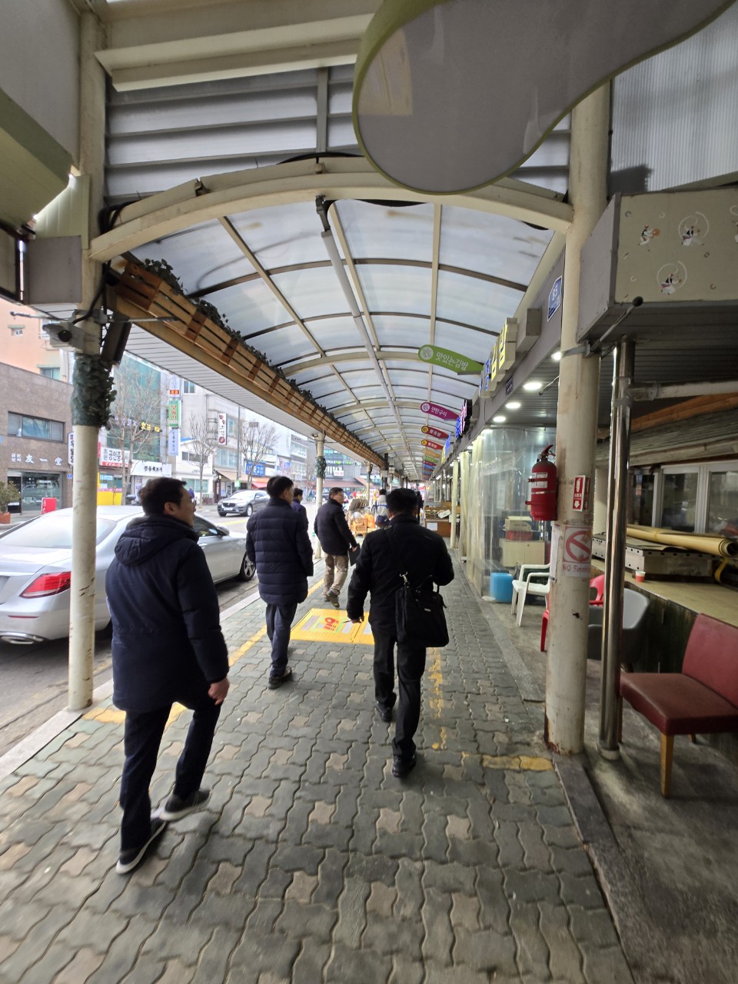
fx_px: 370
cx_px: 369
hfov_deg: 89.9
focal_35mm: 13
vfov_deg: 106.2
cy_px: 492
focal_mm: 1.7
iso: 32
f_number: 2.2
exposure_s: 1/60.2
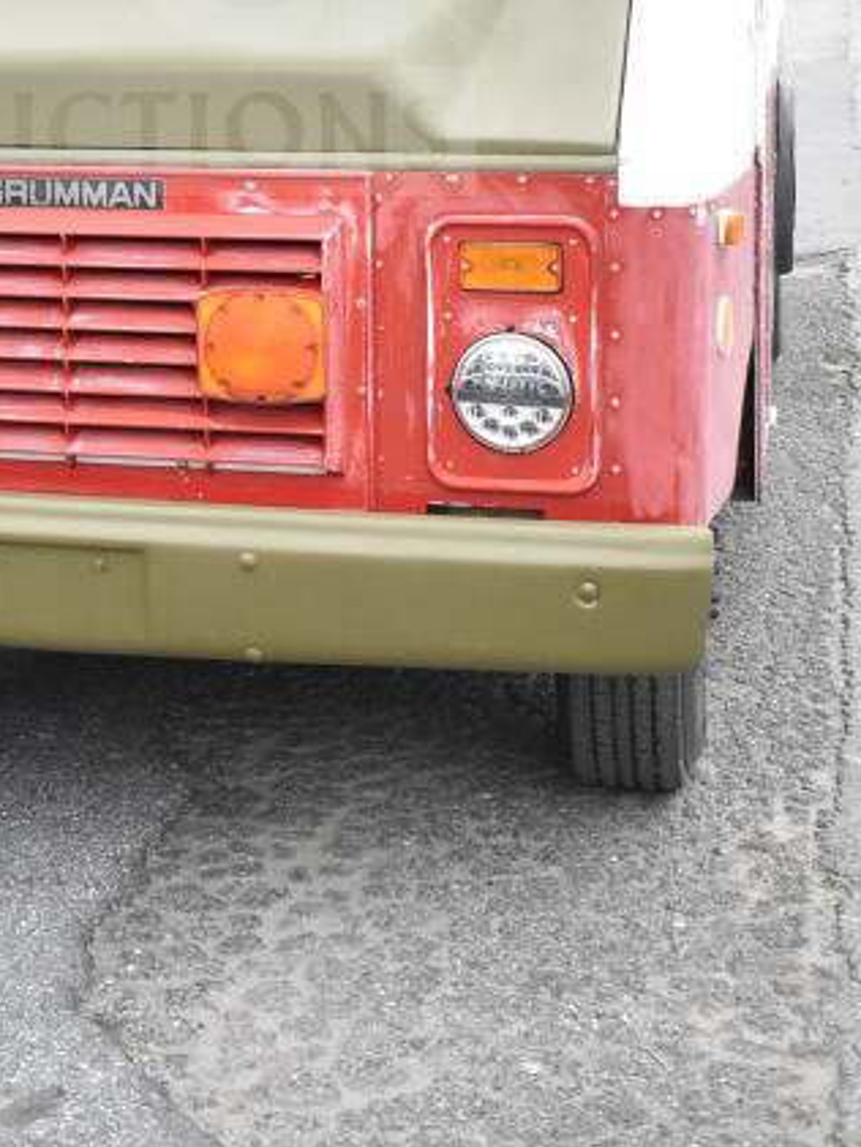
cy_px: -22
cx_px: 169
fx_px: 2388
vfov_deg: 25.6
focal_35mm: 72
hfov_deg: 20.2
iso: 1600
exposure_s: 1/2500
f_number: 3.8
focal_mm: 23
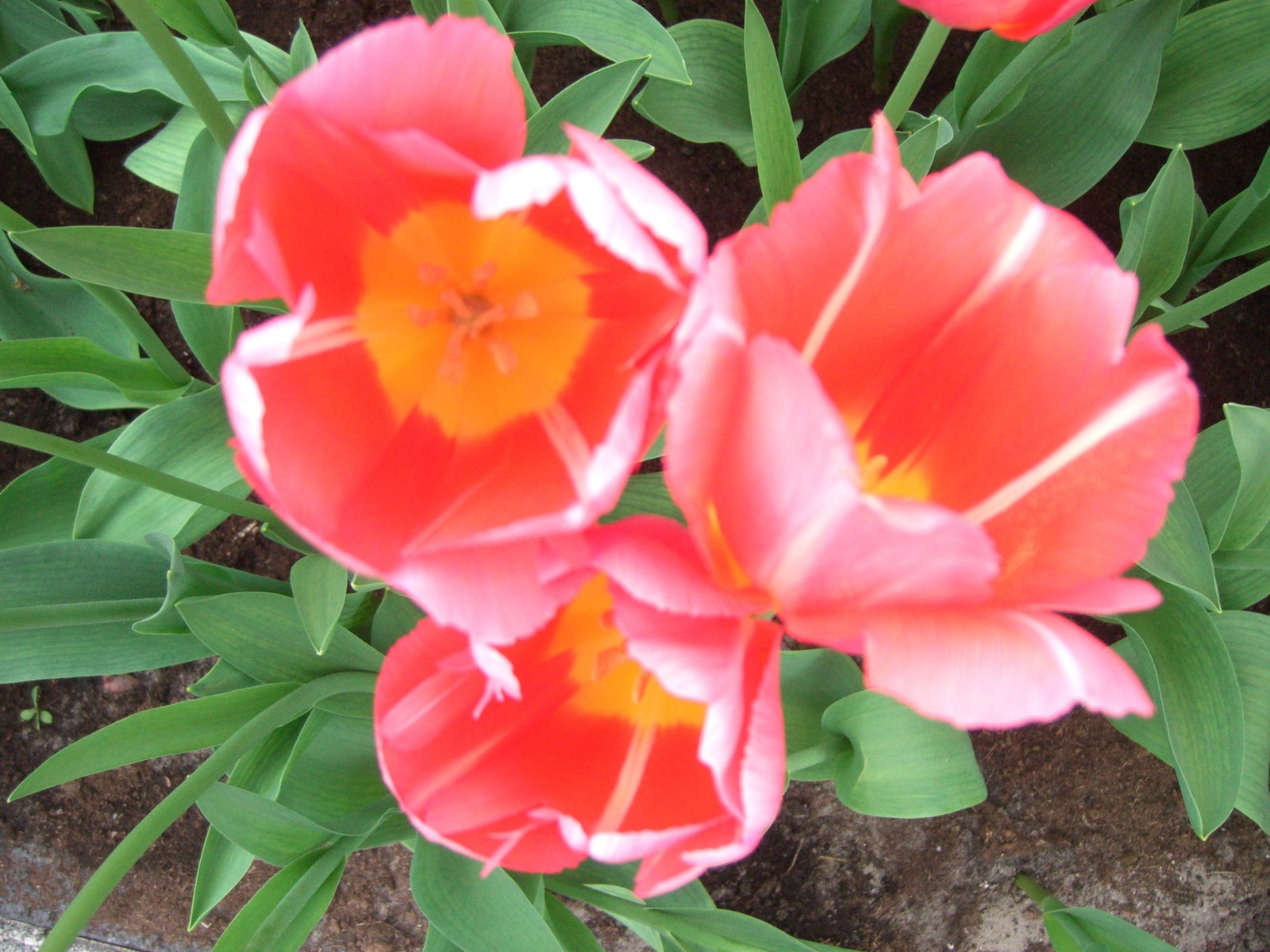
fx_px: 1394
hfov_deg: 49.0
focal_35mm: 38
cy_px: 476
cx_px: 635
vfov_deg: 37.7
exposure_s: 1/100
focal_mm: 7.9
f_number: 2.8
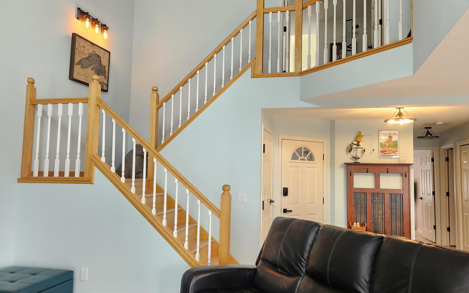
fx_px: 358
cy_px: 141
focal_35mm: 28
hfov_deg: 66.3
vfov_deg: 44.5
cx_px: 257
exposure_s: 1/120
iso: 250
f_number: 1.8
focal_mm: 5.4
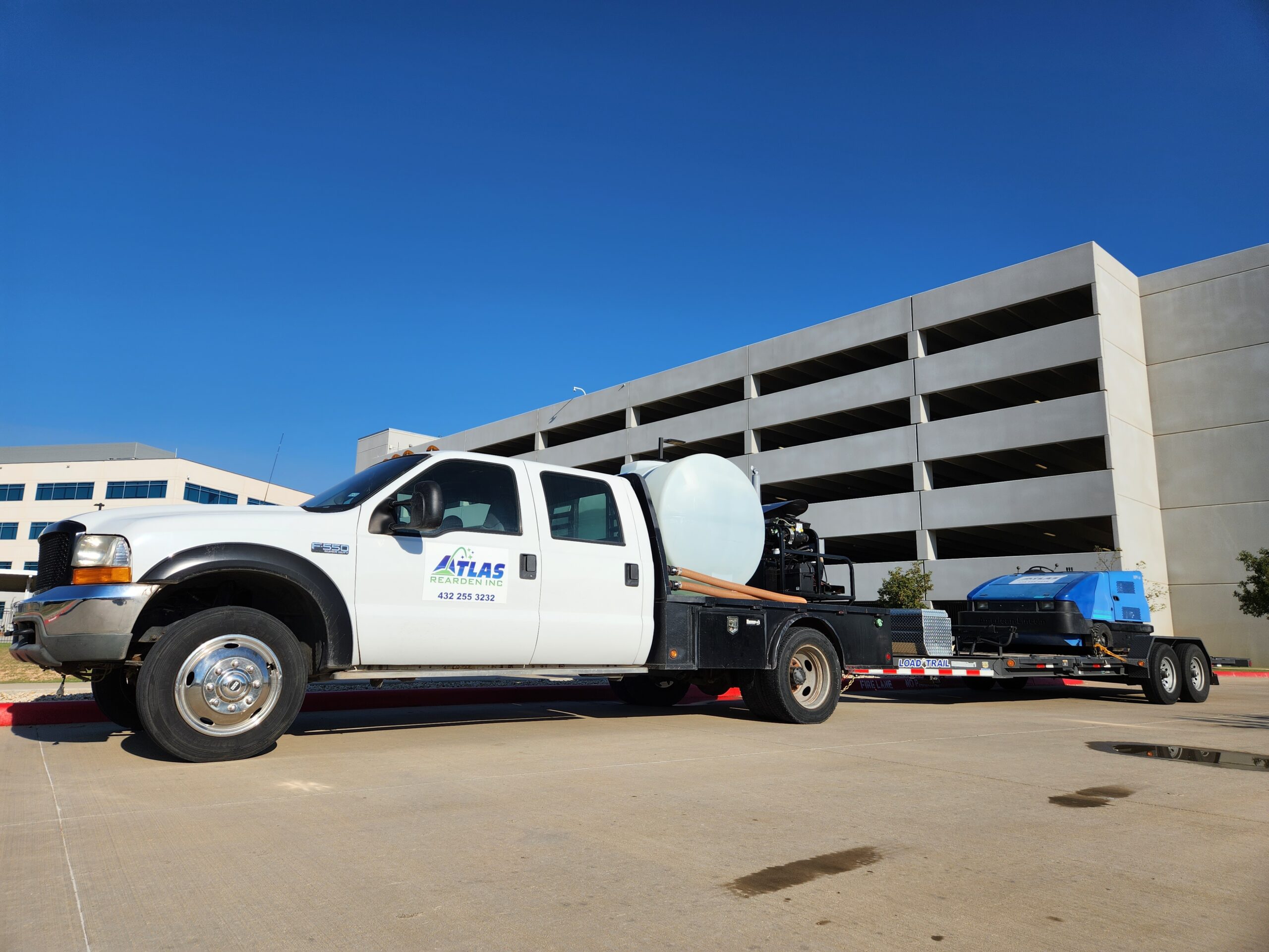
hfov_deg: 73.9
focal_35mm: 23
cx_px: 634
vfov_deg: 58.9
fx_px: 843
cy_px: 476
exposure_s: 1/2977
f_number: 1.8
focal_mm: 5.4
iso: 20
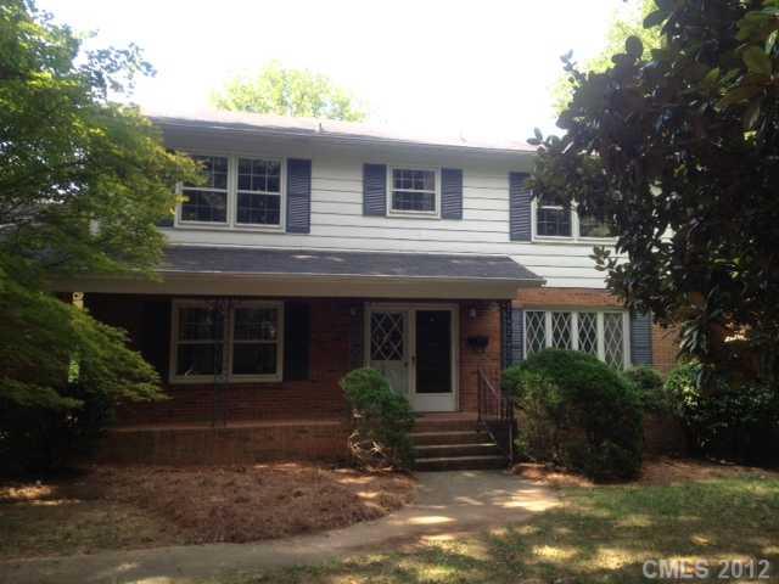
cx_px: 390
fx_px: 788
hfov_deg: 52.6
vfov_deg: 40.7
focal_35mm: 35
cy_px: 292
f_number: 2.4
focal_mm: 4.28
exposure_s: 1/159
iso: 64
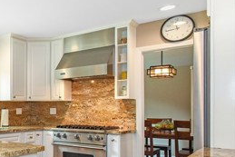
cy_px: 124
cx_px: -52
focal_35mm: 37
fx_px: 242
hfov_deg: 37.8
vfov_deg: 34.9
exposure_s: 1/40
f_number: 8
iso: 1000
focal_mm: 10
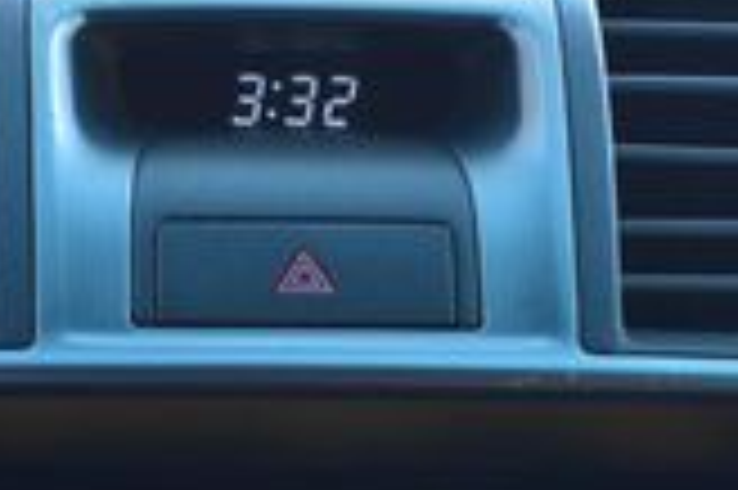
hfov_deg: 13.0
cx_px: 270
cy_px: 818
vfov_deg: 8.4
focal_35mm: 158
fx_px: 3235
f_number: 7.1
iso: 400
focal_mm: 27
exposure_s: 1/30
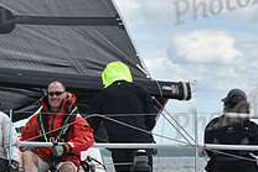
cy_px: 189
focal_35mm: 293
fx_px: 2101
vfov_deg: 4.7
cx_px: 109
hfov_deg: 7.0
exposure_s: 1/1250
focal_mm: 105
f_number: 7.1
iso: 320
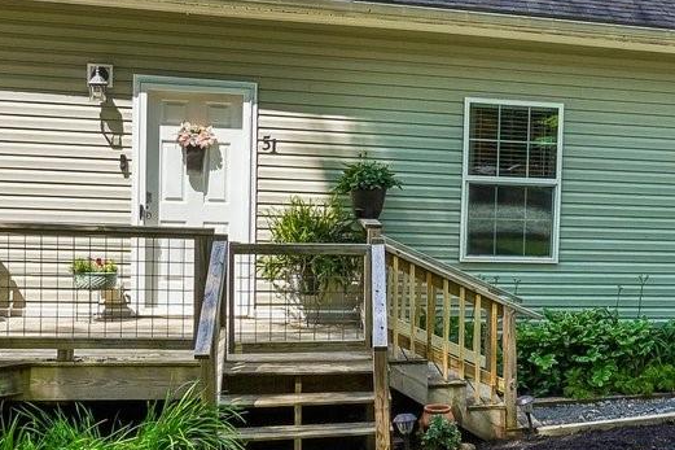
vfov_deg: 22.9
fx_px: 1106
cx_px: 759
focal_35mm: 59
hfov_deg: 30.1
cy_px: 163
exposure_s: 1/100
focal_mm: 10
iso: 100
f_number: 8
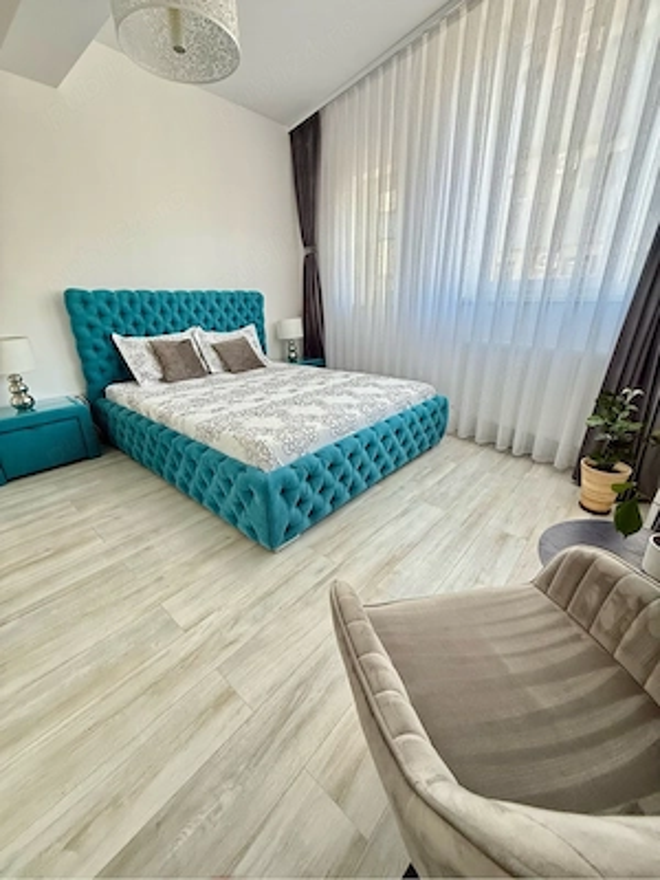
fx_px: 356
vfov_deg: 102.1
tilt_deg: -21.3
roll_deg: +0.1
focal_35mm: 14
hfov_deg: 85.7
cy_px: 440
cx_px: 330
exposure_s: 1/81
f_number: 2.2
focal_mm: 2.22
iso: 320
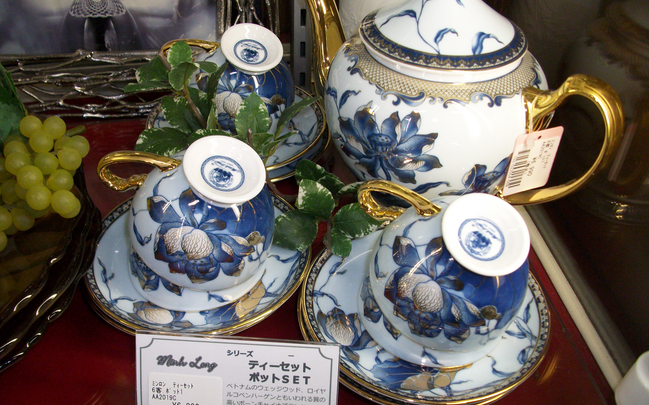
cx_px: 325
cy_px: 231
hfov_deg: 58.1
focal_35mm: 33
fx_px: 584
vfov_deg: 38.2
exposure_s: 1/40
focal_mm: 5.7
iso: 180
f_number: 2.9
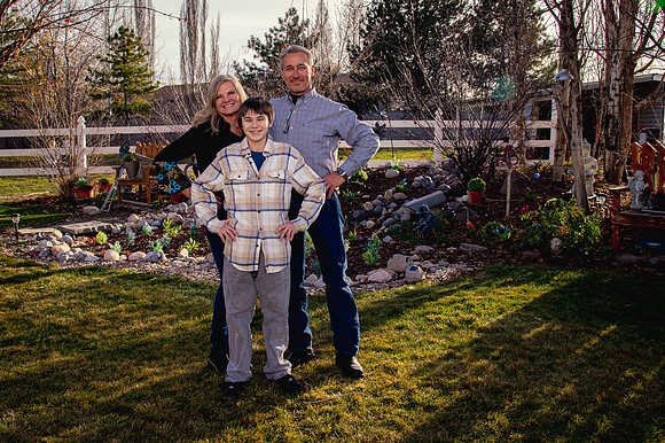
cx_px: 298
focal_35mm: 37
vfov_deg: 35.6
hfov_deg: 51.4
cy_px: 198
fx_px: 689
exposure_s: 1/320
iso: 500
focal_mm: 28
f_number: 8
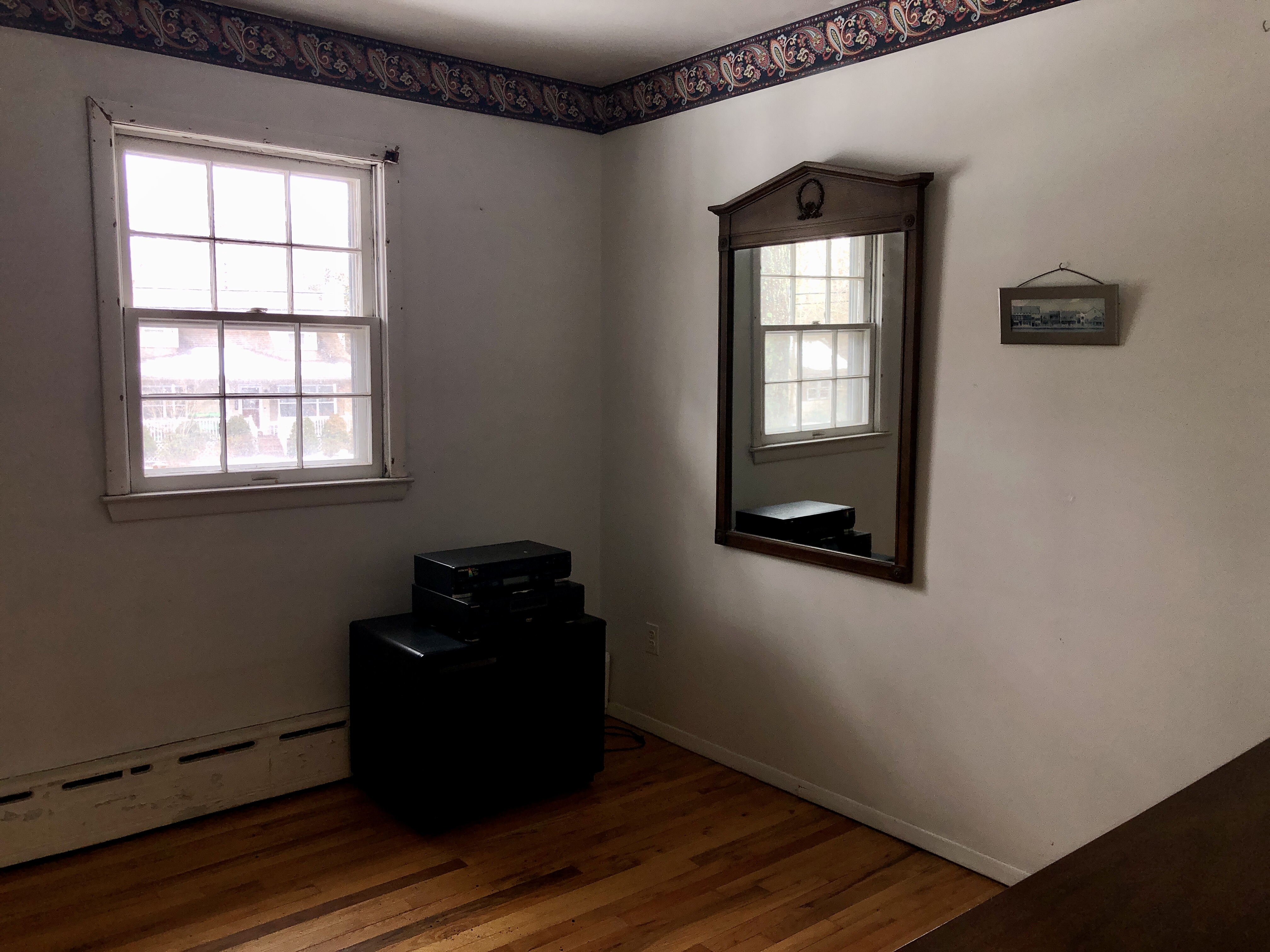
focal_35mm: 28
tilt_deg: -5.3
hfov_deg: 63.4
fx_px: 1027
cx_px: 635
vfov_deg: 49.7
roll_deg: +0.0
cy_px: 476
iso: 20
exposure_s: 1/40
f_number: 1.8
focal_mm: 3.99
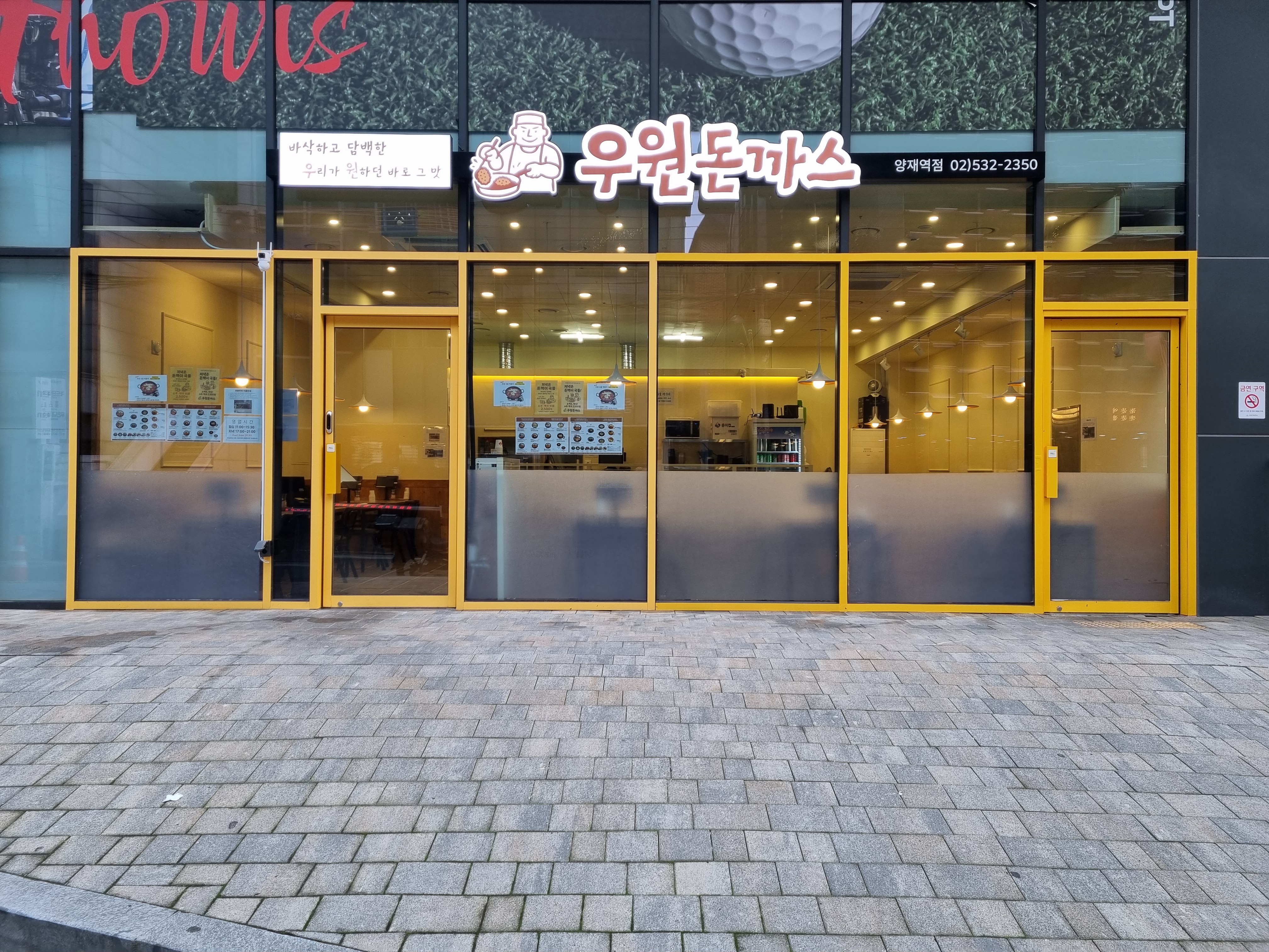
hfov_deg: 67.3
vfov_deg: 53.1
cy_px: 476
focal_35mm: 26
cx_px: 634
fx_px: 953
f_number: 1.8
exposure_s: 1/122
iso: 50
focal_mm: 5.4
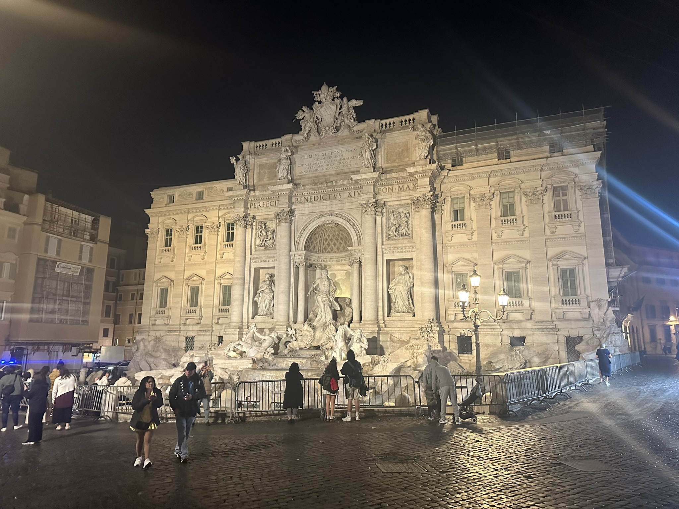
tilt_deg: +8.7
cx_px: 340
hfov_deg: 71.6
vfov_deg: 56.8
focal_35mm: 24
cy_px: 254
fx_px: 471
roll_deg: +2.2
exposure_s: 1/50
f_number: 1.78
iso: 800
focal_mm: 6.86
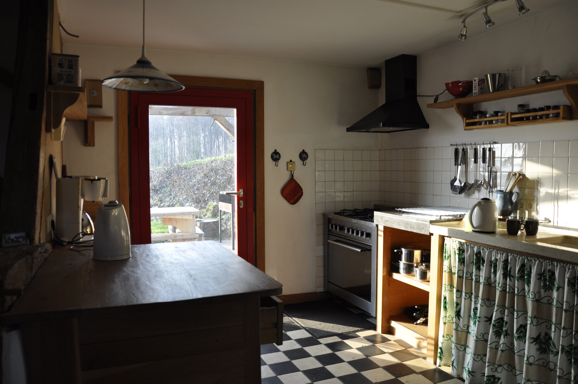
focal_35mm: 27
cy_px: 192
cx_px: 289
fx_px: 433
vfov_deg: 47.8
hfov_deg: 67.4
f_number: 5
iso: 400
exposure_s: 1/100
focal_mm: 18
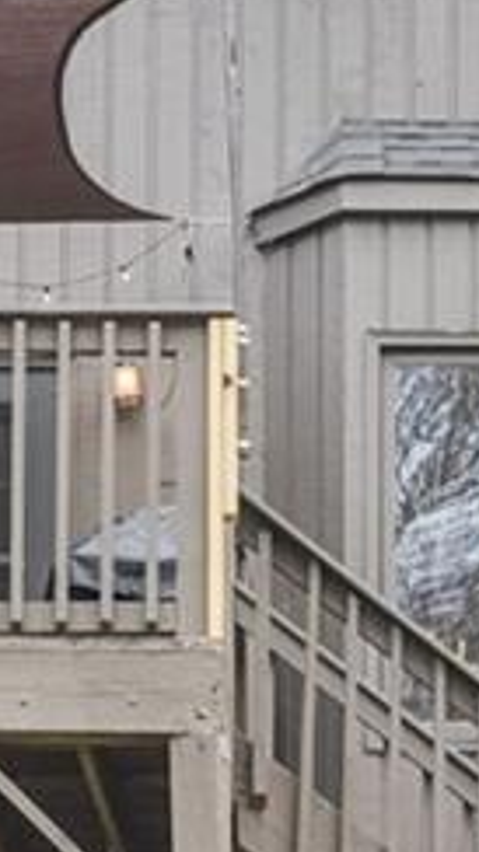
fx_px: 2985
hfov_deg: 9.2
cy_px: 606
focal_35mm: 132
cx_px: 301
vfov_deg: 16.2
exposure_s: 1/30
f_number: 8
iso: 200
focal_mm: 20
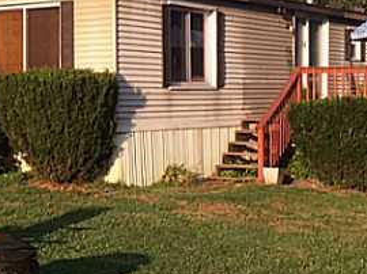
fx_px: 911
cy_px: 122
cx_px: 50
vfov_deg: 17.1
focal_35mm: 86
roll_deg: +1.0
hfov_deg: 22.3
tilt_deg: +1.1
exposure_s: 1/805
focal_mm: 4.15
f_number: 2.2
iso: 32
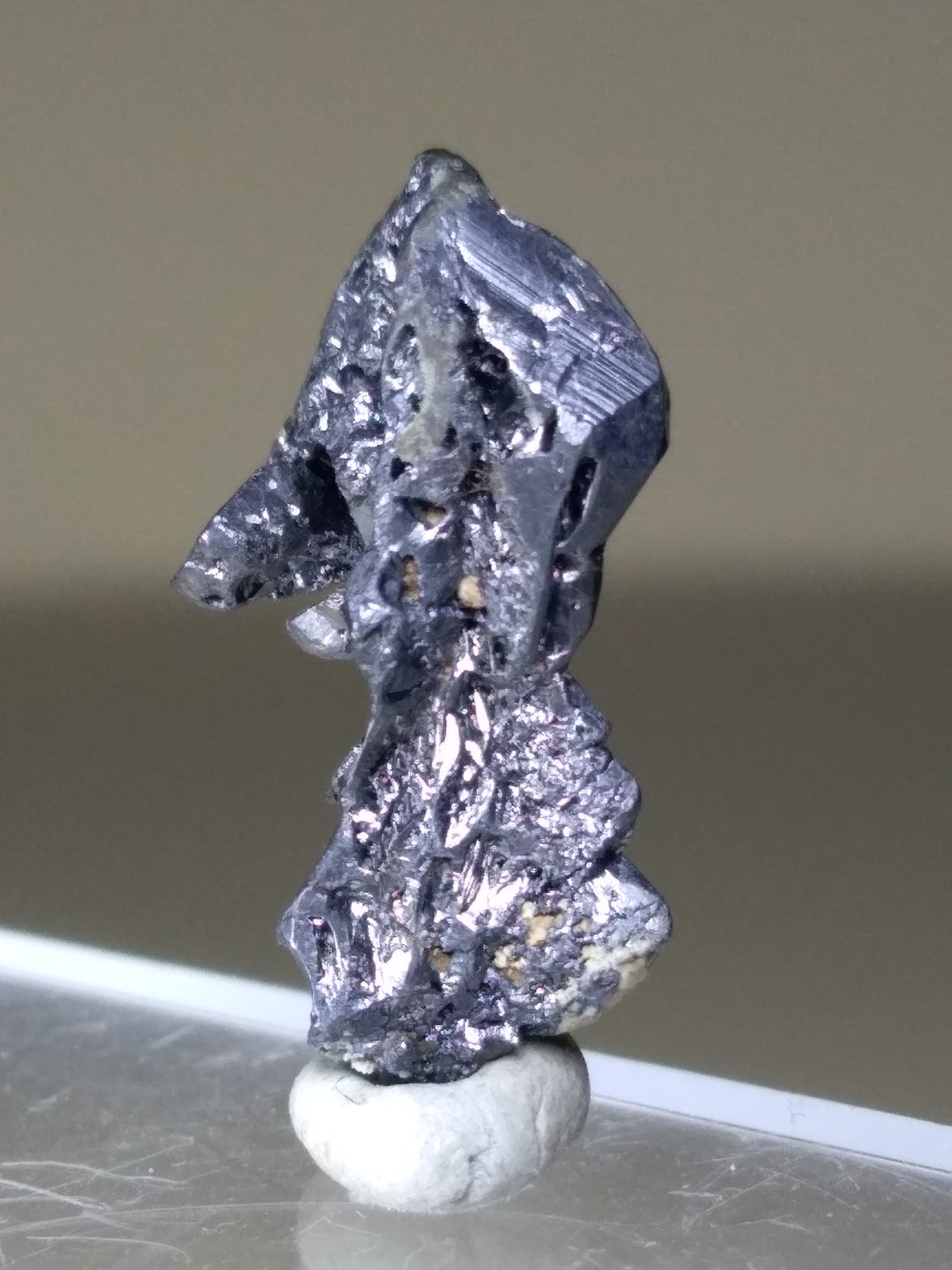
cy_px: 635
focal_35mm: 26
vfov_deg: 67.3
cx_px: 476
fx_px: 953
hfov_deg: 53.1
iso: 199
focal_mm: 3.54
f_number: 2
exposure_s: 1/120
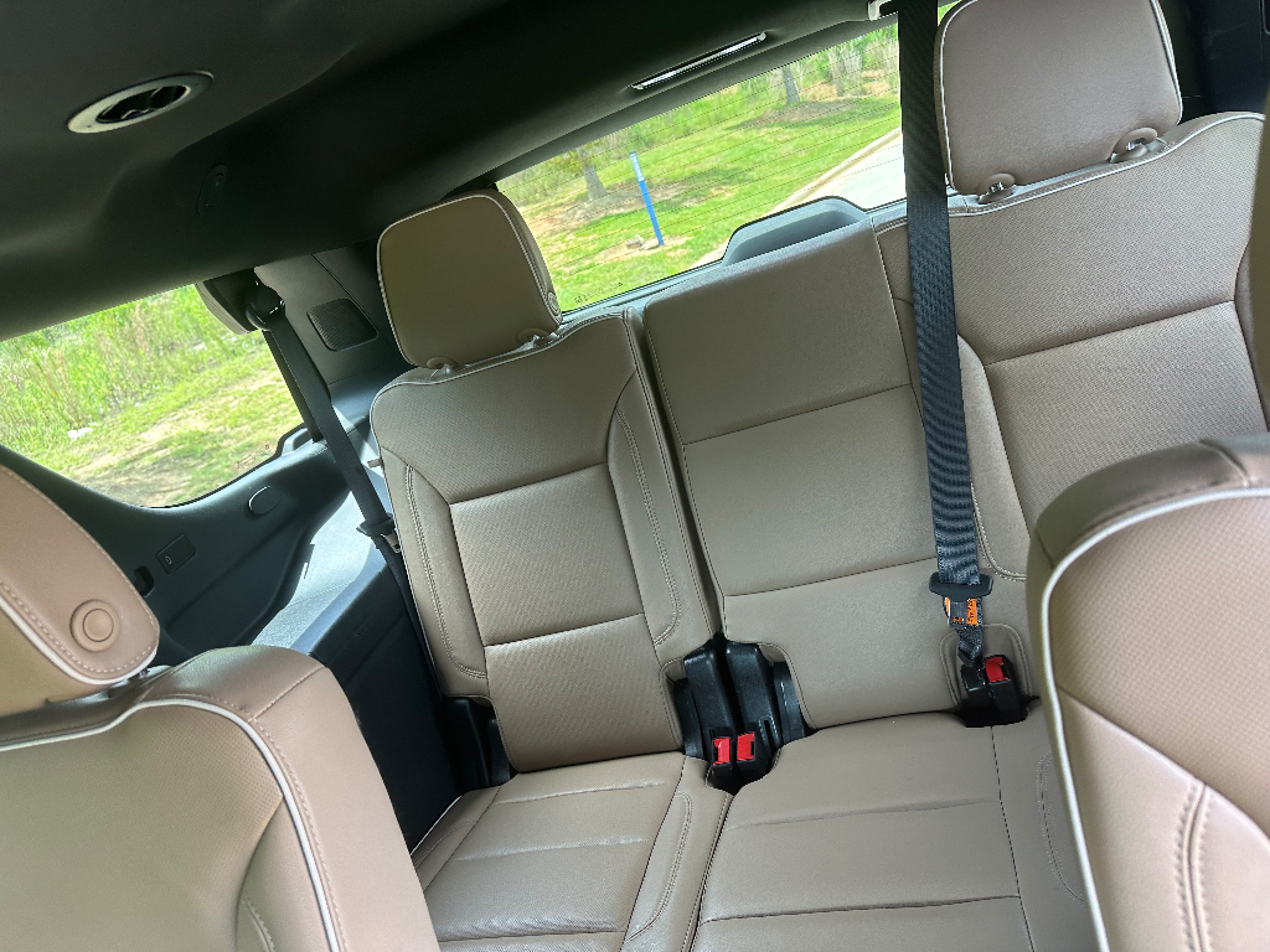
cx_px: 635
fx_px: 881
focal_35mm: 24
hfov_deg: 71.6
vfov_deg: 56.8
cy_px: 476
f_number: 1.78
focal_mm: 6.86
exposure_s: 1/82
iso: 125
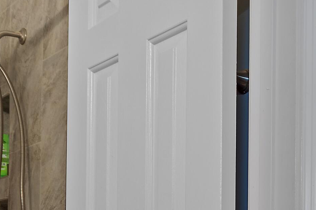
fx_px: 421
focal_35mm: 48
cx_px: 350
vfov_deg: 24.7
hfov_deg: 35.1
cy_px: 267
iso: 100
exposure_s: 1/1.25
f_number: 4.5
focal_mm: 10
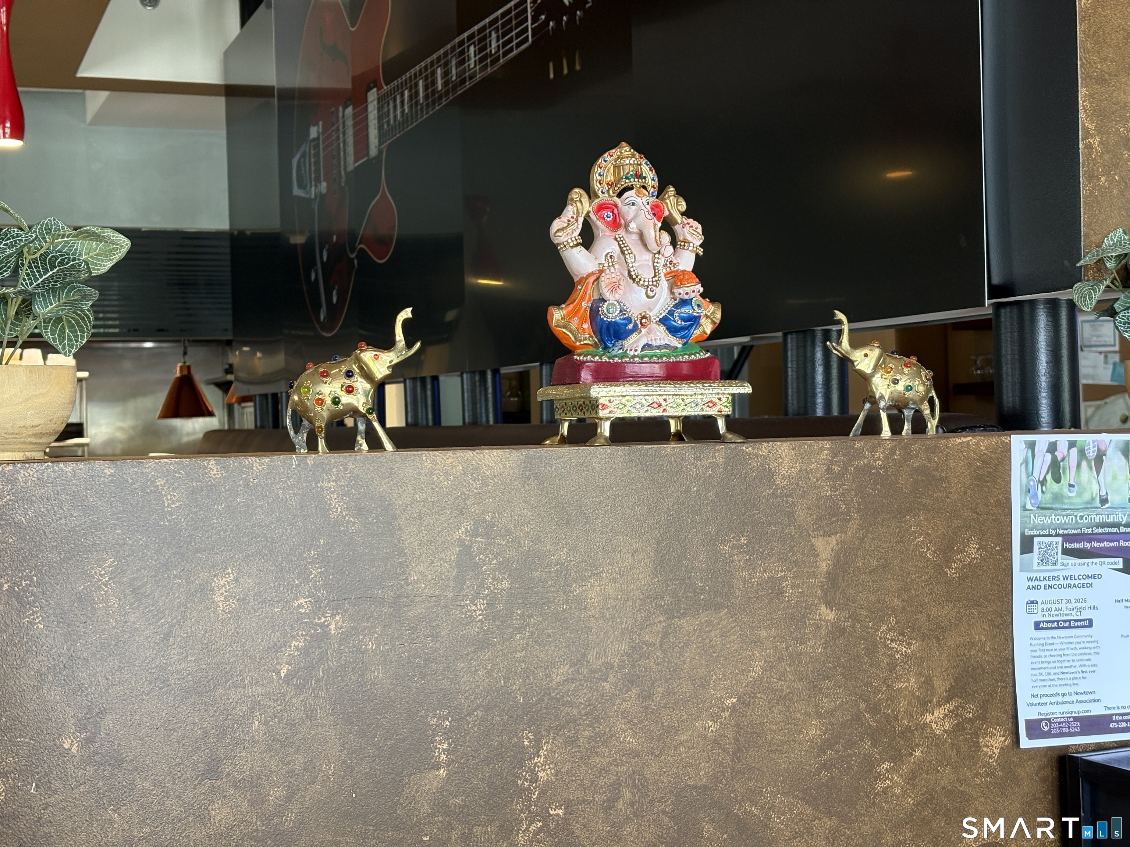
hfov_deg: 36.8
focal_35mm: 52
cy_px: 424
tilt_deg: -0.5
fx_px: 1697
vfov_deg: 28.0
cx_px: 565
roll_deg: +1.6
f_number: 1.6
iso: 100
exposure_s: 1/60
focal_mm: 5.96
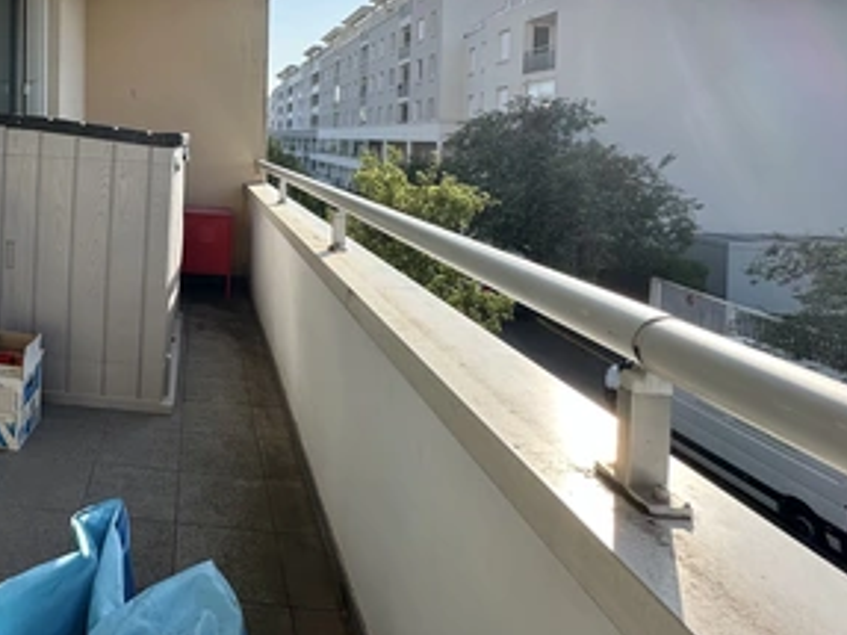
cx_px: 131
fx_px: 636
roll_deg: -1.0
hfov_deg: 60.0
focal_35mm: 26
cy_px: 157
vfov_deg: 50.8
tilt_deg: -1.6
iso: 40
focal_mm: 2.22
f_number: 2.2
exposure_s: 1/1182
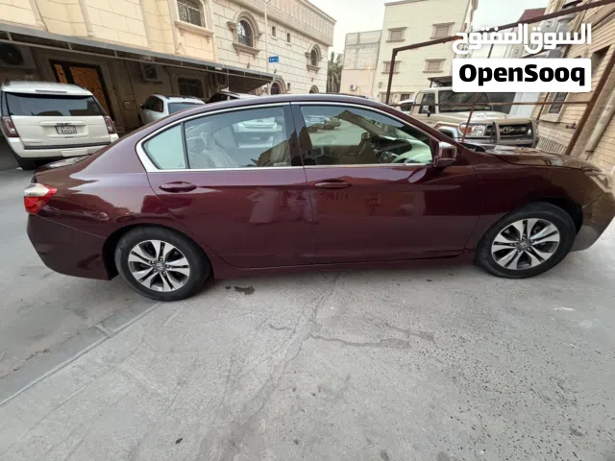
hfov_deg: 102.1
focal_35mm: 14
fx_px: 249
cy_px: 230
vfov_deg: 85.7
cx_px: 308
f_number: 2.2
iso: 500
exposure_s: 1/50
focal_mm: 2.22
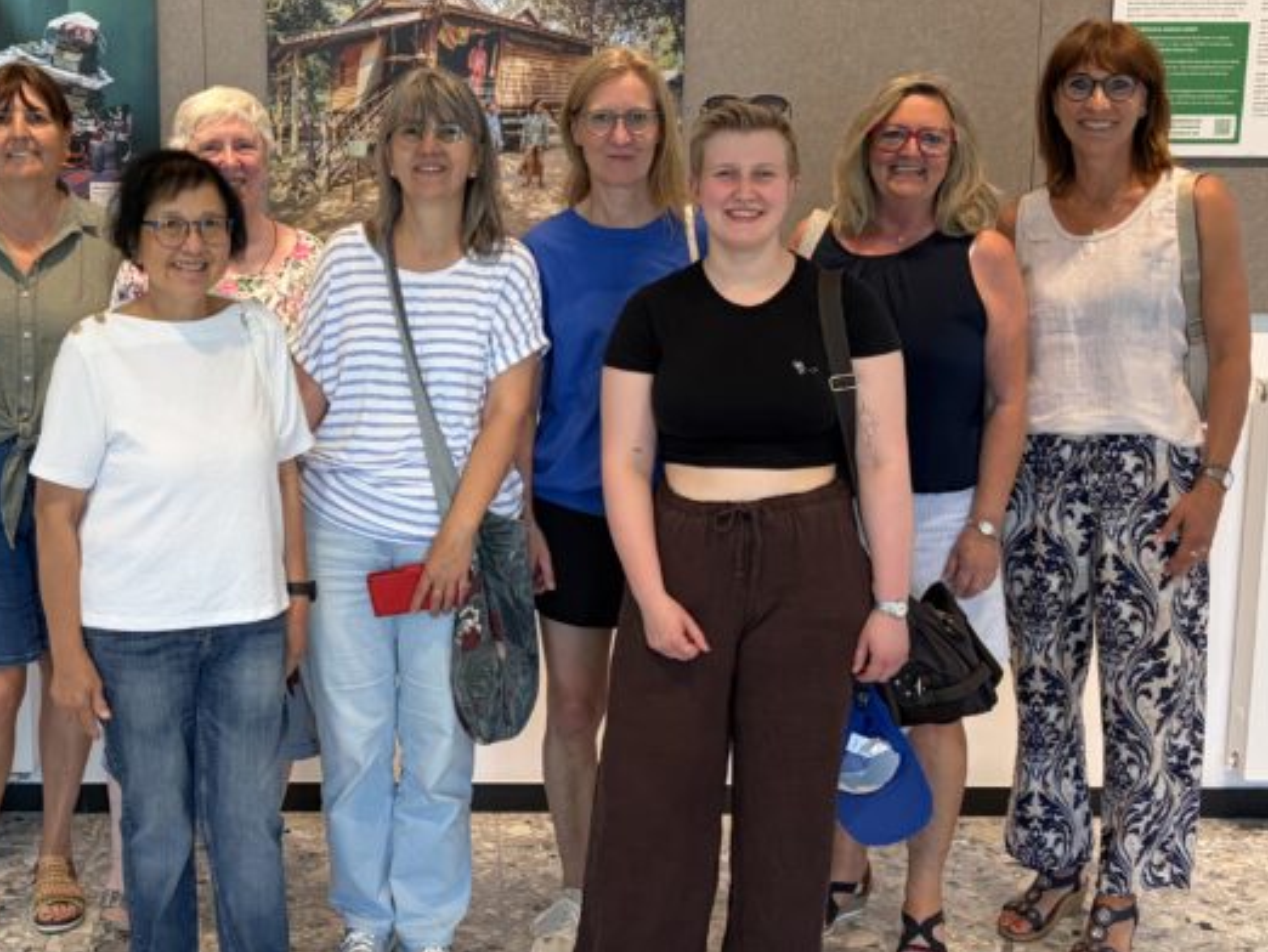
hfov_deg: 37.0
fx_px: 1869
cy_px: 415
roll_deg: +0.3
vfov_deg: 28.6
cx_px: 394
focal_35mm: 51
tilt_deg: -9.5
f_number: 1.6
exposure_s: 1/107
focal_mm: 5.96
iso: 125
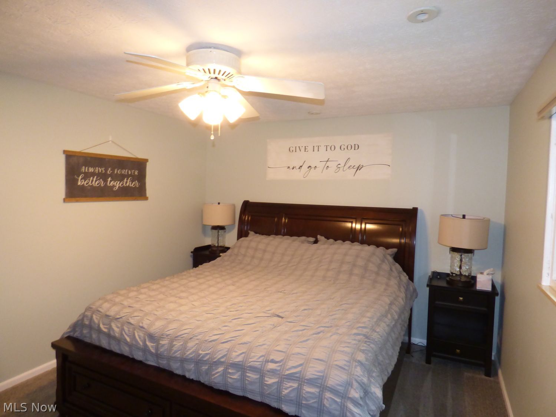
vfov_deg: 66.0
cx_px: 278
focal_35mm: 20
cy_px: 208
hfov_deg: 81.7
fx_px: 321
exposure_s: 1/60
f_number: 2.8
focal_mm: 3.58
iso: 500
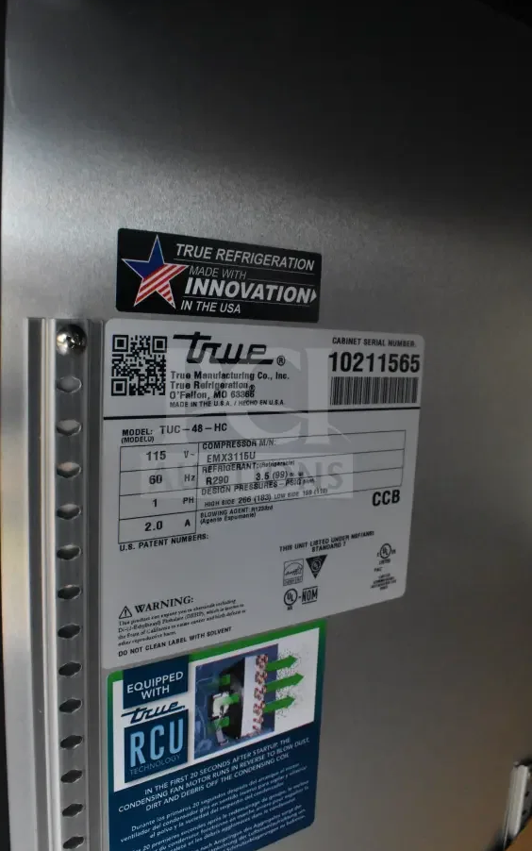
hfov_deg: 40.6
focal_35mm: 31
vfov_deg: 61.2
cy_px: 423
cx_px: 246
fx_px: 719
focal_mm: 20
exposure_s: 1/400
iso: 6400
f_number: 10
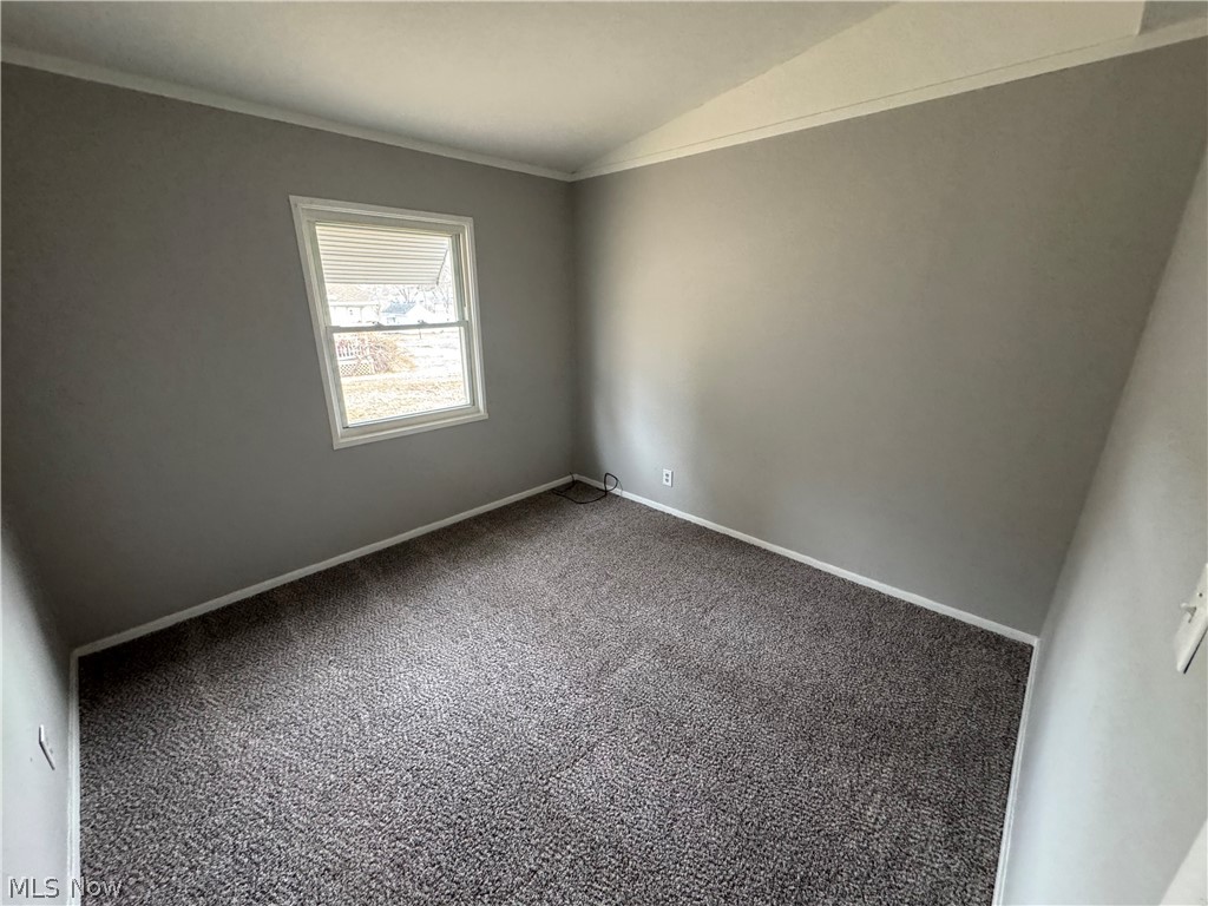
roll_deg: +0.0
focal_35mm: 14
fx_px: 489
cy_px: 453
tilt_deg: -18.1
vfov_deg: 85.7
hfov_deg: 102.1
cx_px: 604
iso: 320
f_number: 2.2
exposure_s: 1/60
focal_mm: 2.22
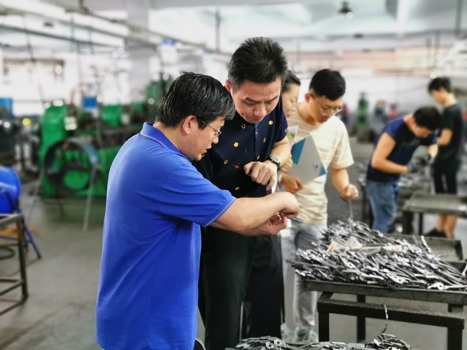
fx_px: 567
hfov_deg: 44.8
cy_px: 175
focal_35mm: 42
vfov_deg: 34.3
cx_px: 234
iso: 640
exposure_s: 1/20
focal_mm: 5.56
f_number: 1.6
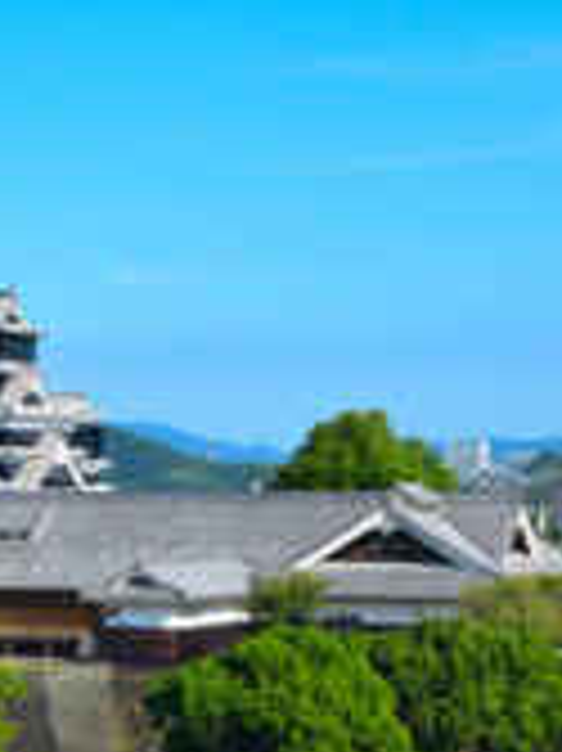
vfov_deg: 13.5
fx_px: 3151
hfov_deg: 9.9
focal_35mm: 145
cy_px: 644
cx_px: -225
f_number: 8
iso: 200
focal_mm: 35
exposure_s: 1/320
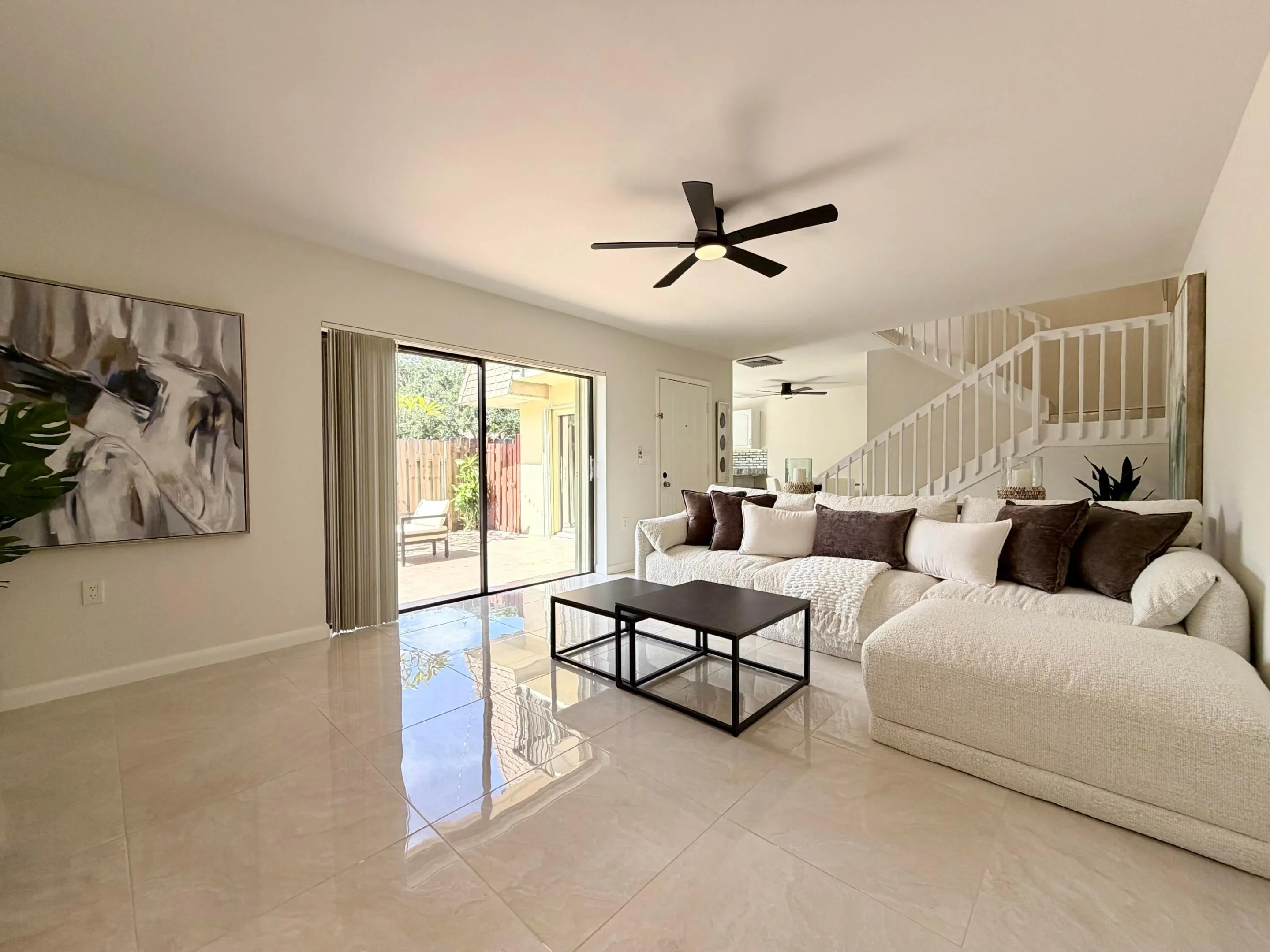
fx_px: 514
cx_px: 635
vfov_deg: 85.7
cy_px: 476
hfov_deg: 102.1
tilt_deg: -0.8
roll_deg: +0.8
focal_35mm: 14
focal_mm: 2.22
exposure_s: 1/121
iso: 80
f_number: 2.2
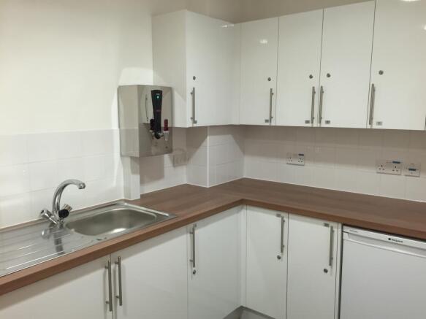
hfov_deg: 61.7
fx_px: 357
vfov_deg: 48.2
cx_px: 213
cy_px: 160
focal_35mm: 29
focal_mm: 4.15
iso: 80
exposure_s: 1/33
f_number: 2.2
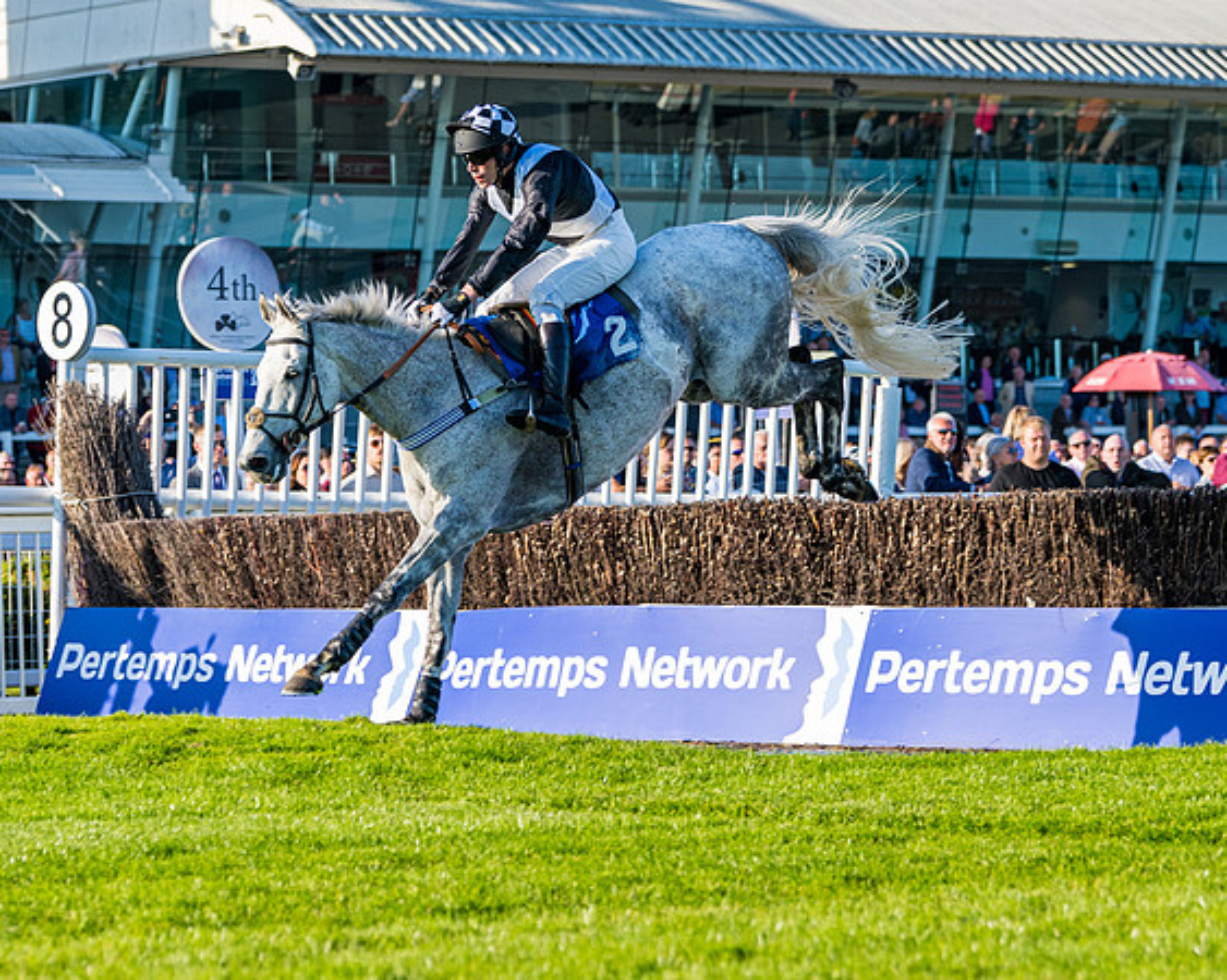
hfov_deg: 11.7
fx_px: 5969
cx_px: 577
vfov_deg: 9.4
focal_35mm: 164
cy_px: 432
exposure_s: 1/1250
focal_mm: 98
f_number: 4
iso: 200
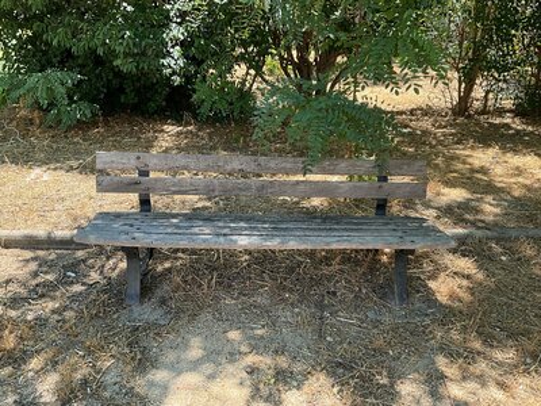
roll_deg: -1.9
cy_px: 203
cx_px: 270
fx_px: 453
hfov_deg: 61.7
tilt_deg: -20.8
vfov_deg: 48.2
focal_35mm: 29
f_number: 1.8
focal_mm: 3
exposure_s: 1/223
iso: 25
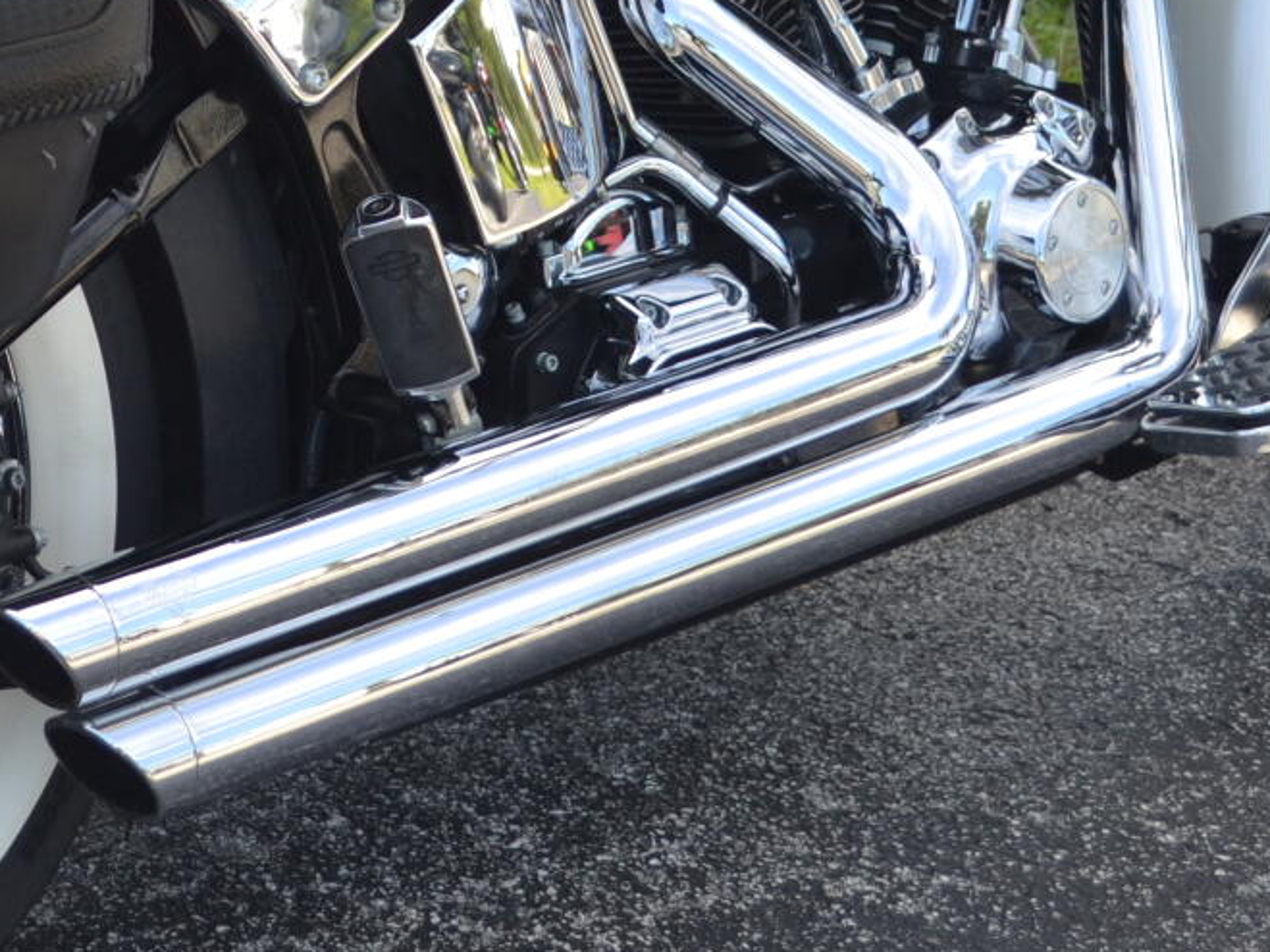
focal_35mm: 105
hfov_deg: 18.6
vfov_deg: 13.8
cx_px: 258
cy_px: -68
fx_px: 3852
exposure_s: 1/250
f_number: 4
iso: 100
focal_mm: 24
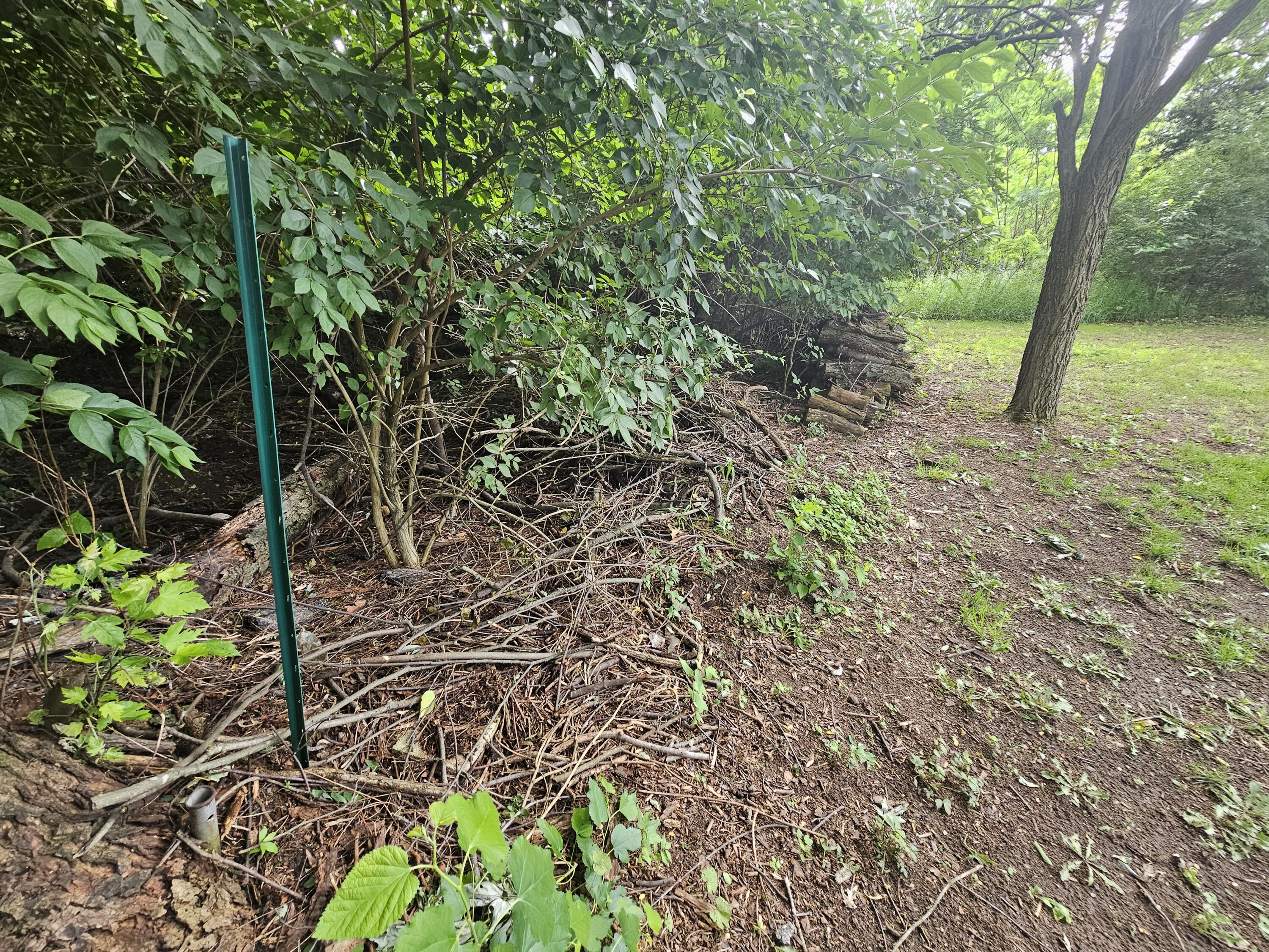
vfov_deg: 89.9
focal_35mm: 13
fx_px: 477
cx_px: 634
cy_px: 476
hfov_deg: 106.2
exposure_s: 1/60
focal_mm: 2.2
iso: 100
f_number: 2.2
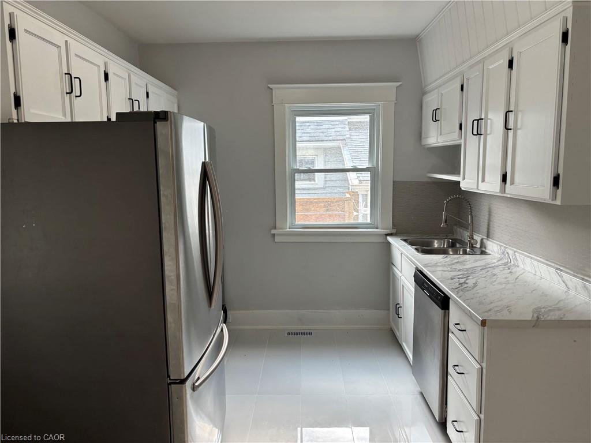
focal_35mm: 26
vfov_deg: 53.1
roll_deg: +2.6
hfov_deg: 67.3
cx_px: 296
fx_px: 444
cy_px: 222
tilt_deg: -4.1
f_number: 1.6
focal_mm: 5.96
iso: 80
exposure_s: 1/120
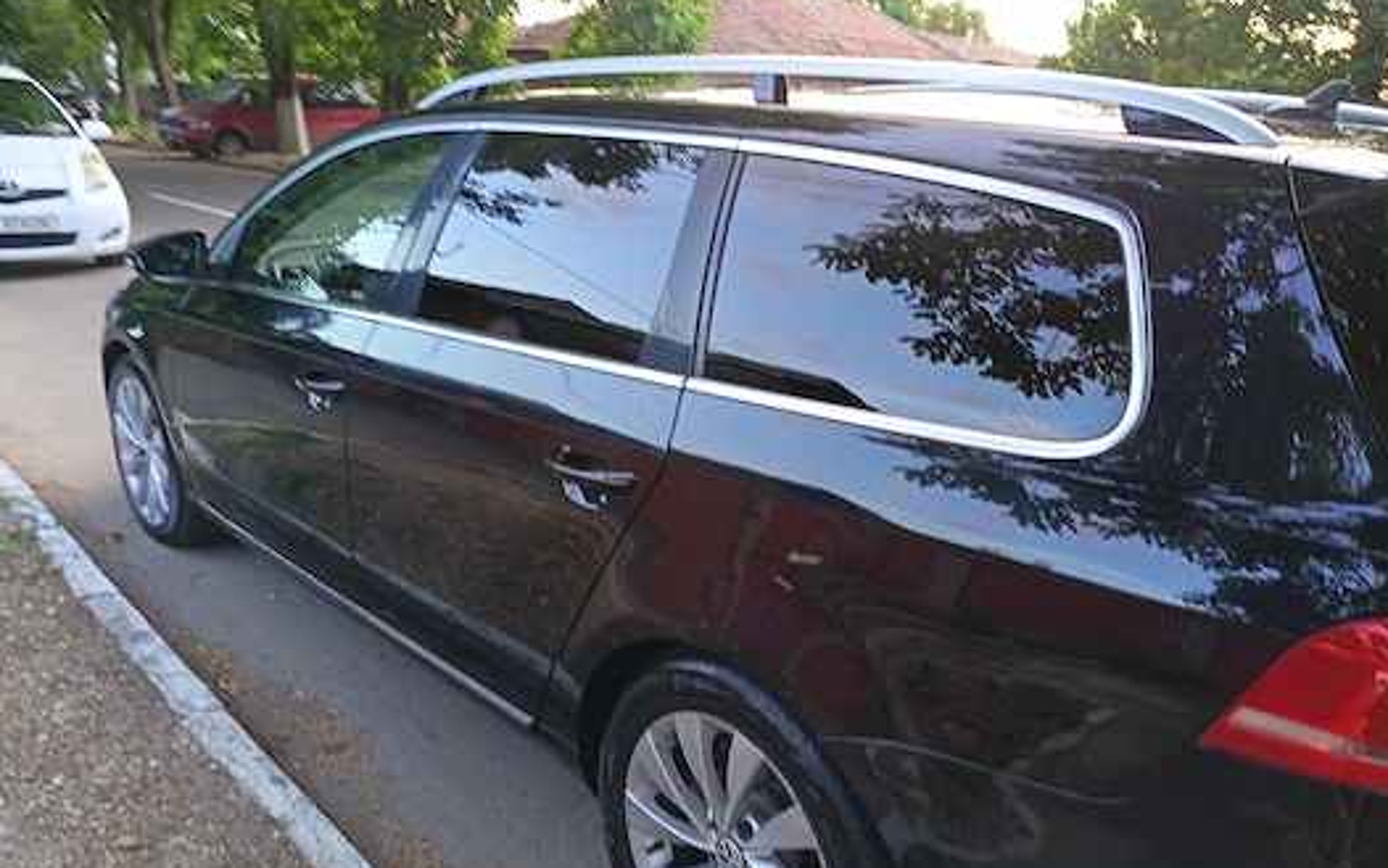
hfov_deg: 64.4
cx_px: 771
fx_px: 1097
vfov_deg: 43.1
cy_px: 483
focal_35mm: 29
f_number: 1.75
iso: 684
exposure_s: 1/33.3
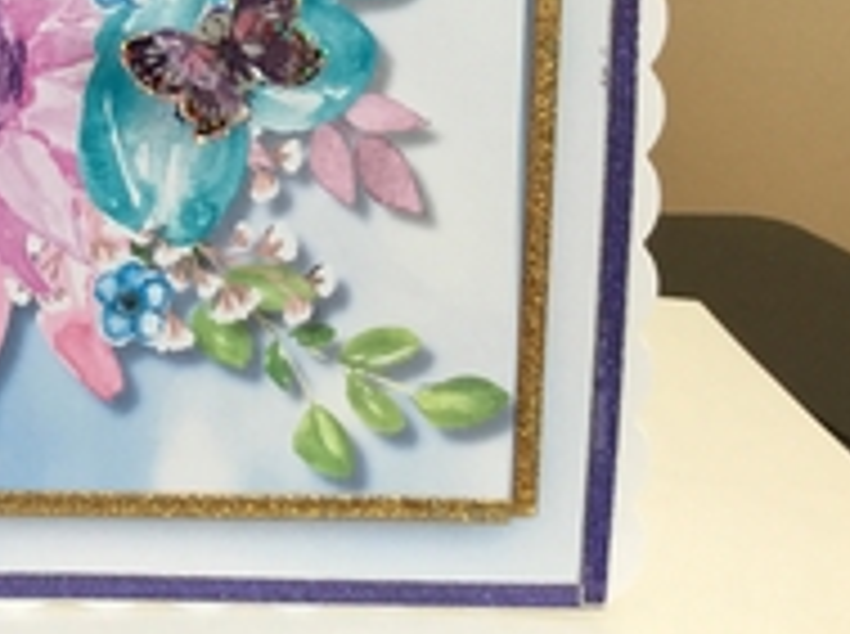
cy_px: -56
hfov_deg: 24.1
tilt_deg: -10.4
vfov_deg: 19.1
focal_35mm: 74
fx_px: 1814
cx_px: -153
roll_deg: -3.1
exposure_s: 1/33
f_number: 2.4
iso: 64
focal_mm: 3.3
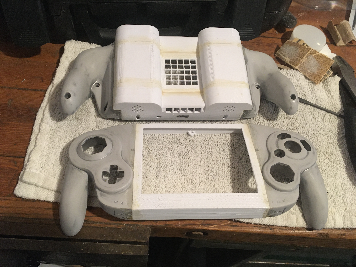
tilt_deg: -57.6
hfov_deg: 61.7
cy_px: 134
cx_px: 178
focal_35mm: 29
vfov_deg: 48.2
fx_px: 298
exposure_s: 1/30
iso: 160
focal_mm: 4.15
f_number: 2.2
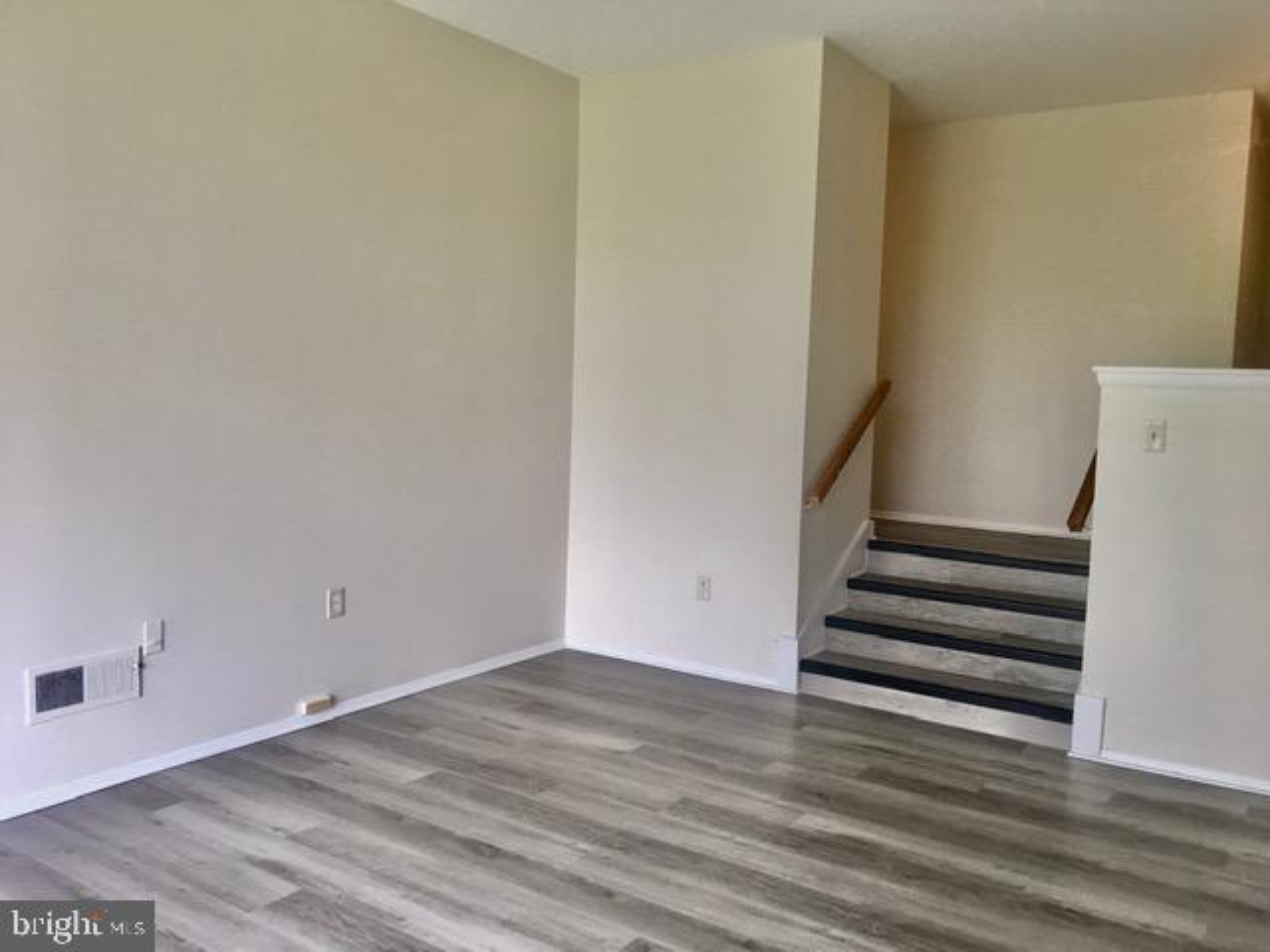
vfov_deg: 48.2
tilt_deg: -4.9
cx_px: 635
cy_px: 476
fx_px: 1064
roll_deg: -0.3
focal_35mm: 29
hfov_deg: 61.7
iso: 25
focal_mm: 4.15
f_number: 2.2
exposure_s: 1/33
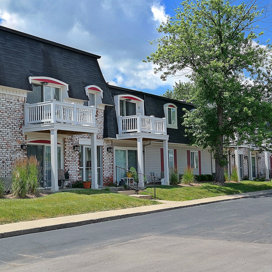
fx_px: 489
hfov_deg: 30.9
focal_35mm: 55
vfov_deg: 31.1
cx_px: 94
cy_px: 136
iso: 100
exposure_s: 1/250
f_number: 6.3
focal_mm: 28
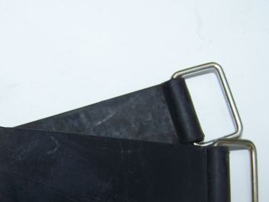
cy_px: 156
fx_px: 545
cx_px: 78
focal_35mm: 70
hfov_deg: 27.5
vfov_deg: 20.8
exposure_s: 1/1000
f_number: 4
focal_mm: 6.3
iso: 80
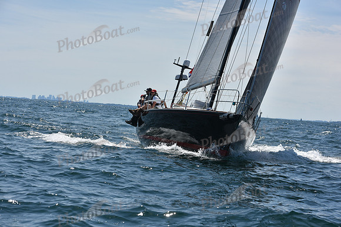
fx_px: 947
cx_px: 170
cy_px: 114
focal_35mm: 100
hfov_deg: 20.4
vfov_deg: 13.7
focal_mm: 100
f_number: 8
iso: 250
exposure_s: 1/1600
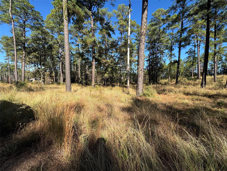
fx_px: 92
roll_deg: -0.6
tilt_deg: -5.9
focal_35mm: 14
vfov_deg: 85.7
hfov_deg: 102.1
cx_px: 114
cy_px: 86
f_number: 2.2
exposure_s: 1/980
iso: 50
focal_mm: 2.22
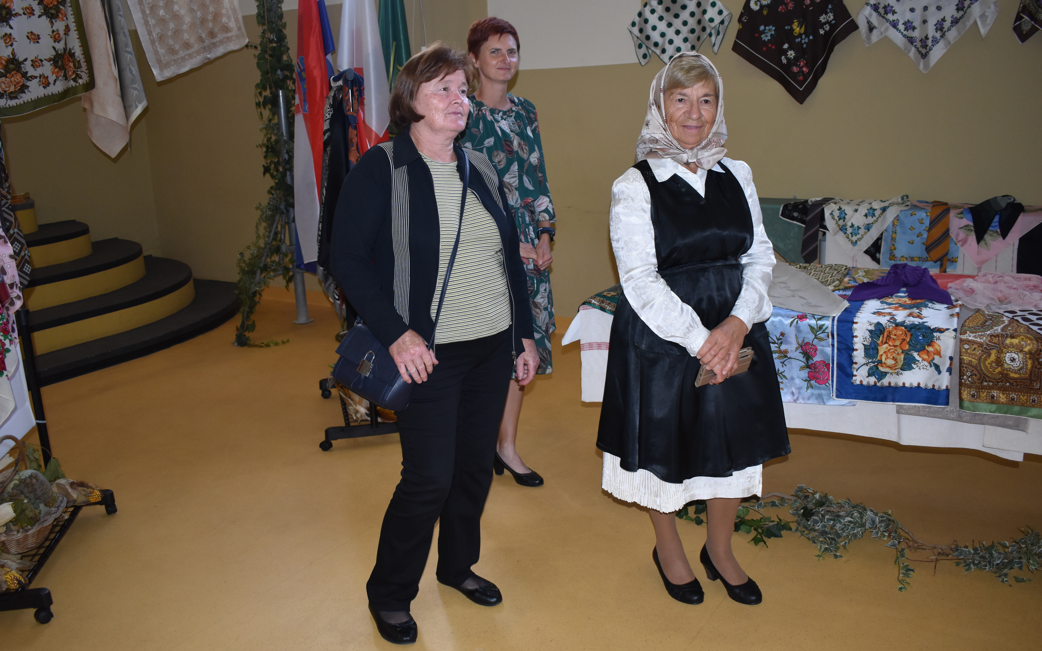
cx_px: 521
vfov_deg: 38.8
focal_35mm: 33
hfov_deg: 58.9
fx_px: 923
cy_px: 309
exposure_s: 1/125
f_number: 3.8
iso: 900
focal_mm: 21
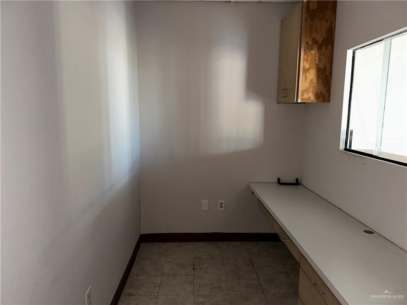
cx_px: 204
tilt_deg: -7.7
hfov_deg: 71.6
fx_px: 282
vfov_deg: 56.8
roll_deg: -0.6
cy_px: 152
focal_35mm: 24
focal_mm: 6.86
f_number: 1.78
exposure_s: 1/12
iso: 160
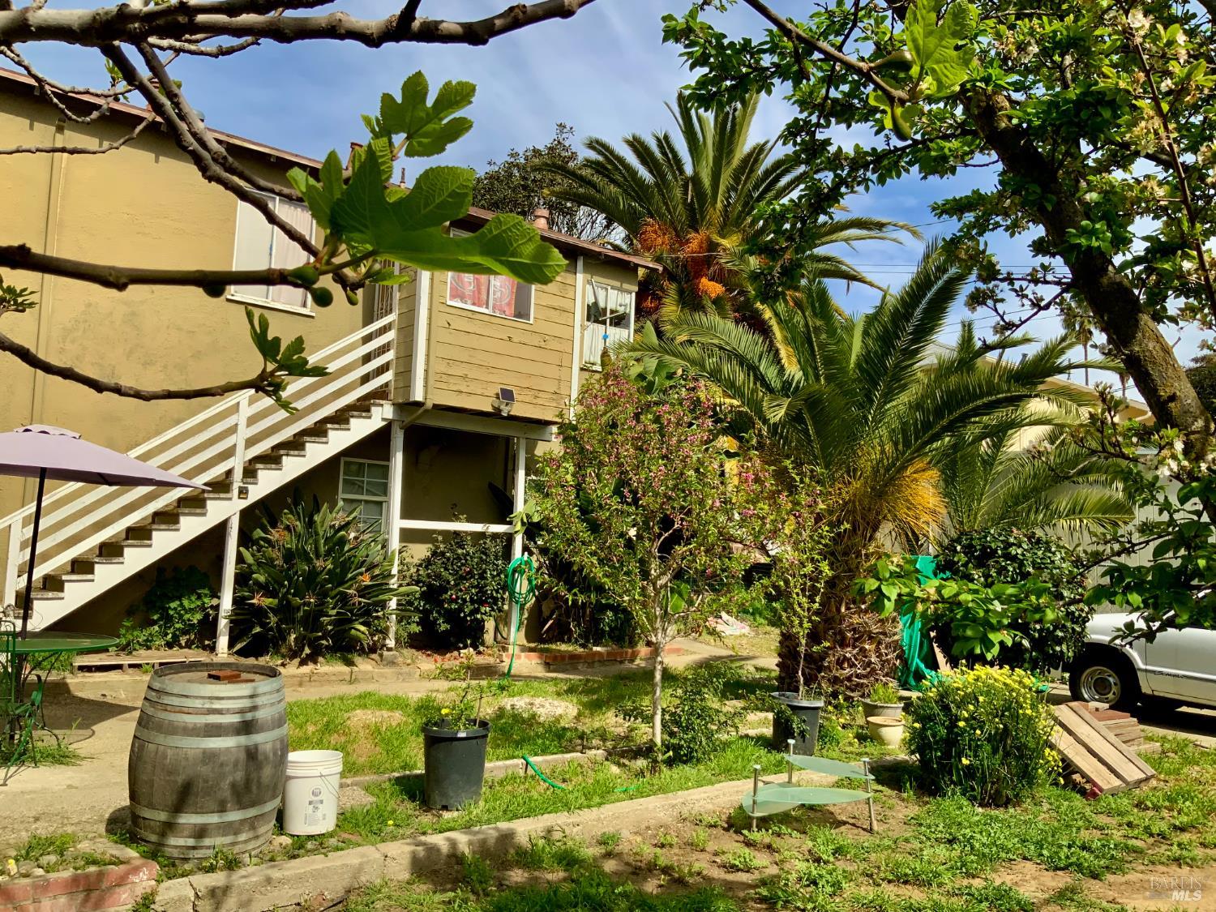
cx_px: 608
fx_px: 1019
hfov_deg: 61.7
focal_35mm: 29
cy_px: 456
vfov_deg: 48.2
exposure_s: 1/2058
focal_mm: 3
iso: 16
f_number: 1.8
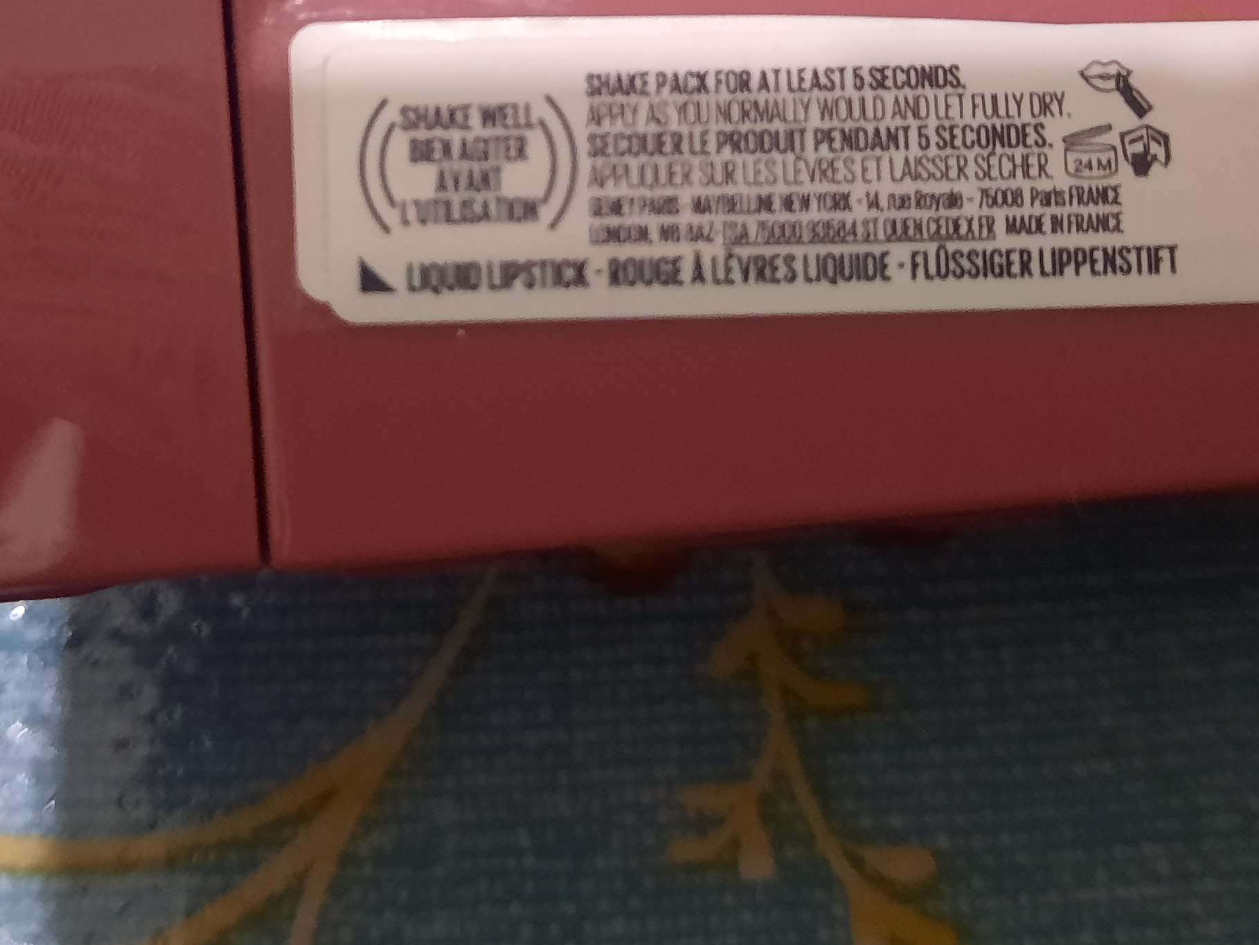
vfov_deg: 25.9
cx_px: 476
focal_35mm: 55
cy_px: 132
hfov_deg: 34.8
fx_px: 2001
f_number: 2
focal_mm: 4.6
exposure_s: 1/24
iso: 640
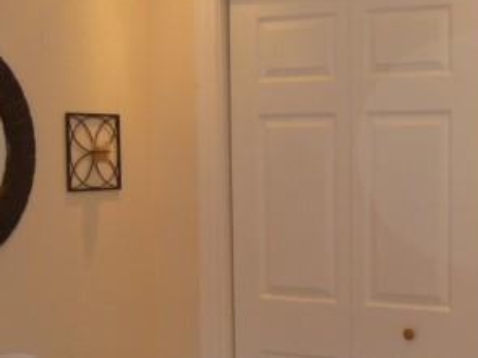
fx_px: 1049
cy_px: 277
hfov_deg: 25.3
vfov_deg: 19.2
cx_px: 363
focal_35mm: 76
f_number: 3.5
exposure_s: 1/30
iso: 200
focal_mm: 6.3
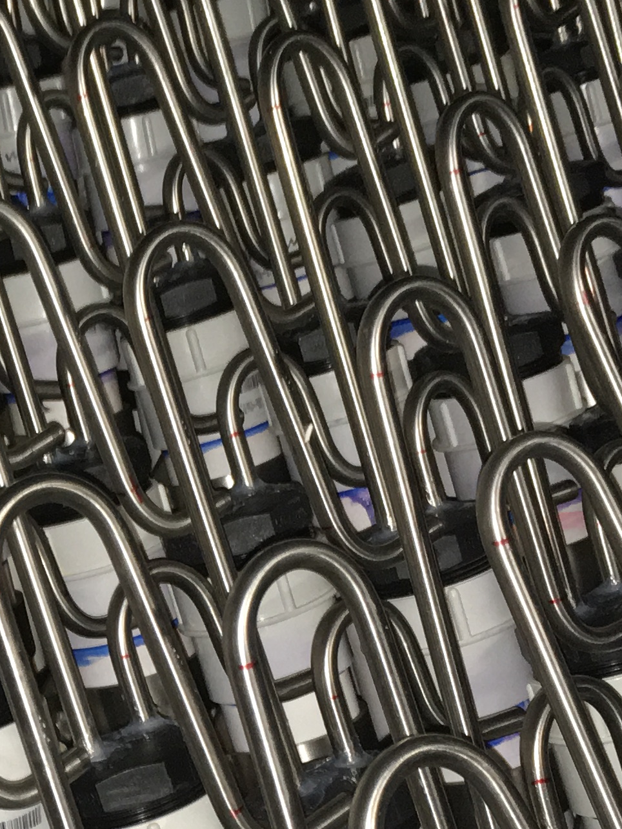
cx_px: -160
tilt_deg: -28.6
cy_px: 637
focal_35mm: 91
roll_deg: -2.1
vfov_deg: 21.3
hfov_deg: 15.5
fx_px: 2180
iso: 80
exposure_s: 1/17
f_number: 2.2
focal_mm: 4.15
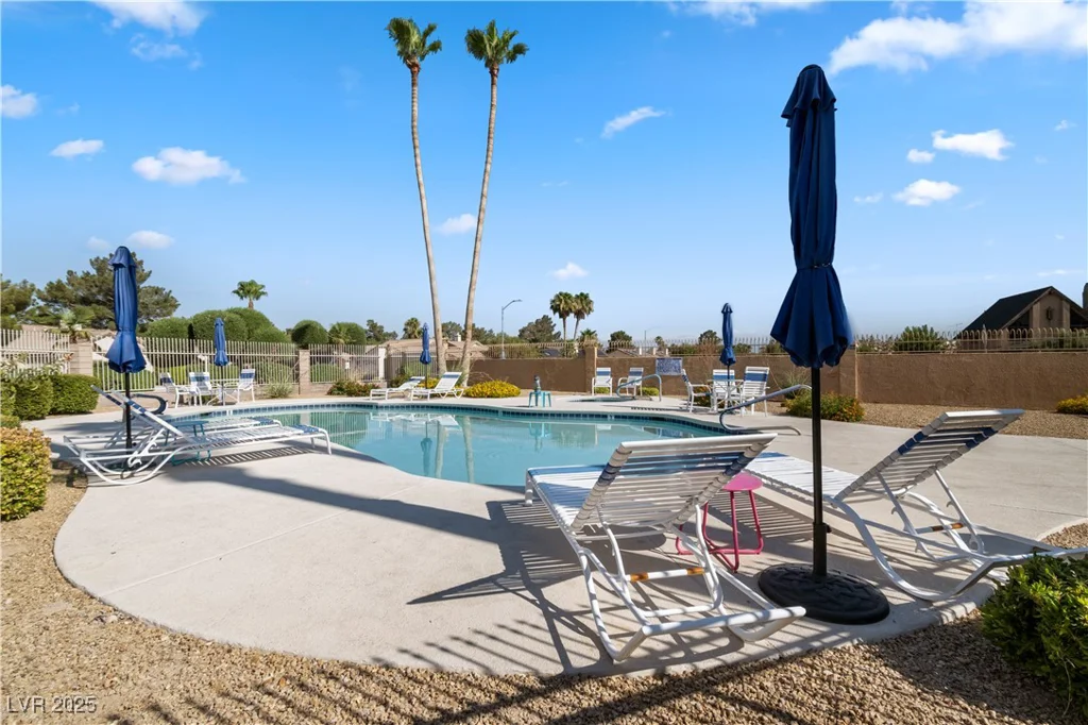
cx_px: 544
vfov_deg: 77.3
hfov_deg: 100.4
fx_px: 453
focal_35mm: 15
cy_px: 362
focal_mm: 10
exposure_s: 1/1250
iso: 320
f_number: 8
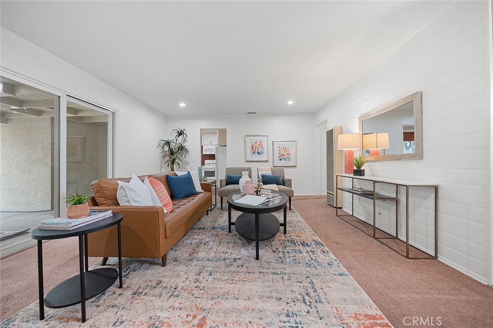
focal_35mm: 12
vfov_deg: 90.0
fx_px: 164
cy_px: 164
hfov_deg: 112.6
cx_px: 246
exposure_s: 1/10
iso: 1250
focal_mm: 12
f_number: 4.5
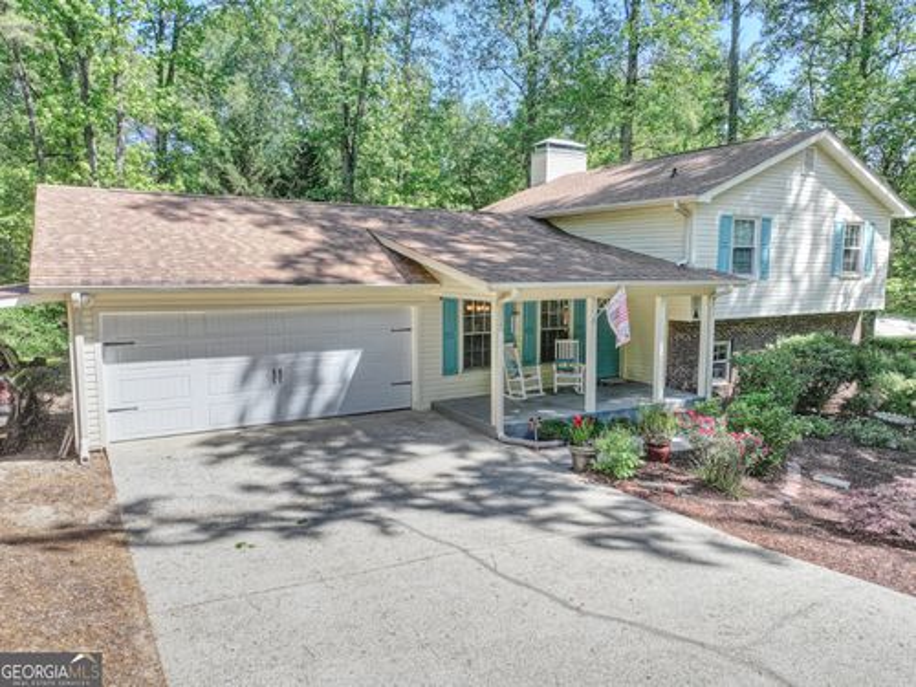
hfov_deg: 71.6
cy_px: 344
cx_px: 458
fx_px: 635
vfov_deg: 56.8
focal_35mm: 24
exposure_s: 1/2000
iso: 140
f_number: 2.8
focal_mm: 12.3
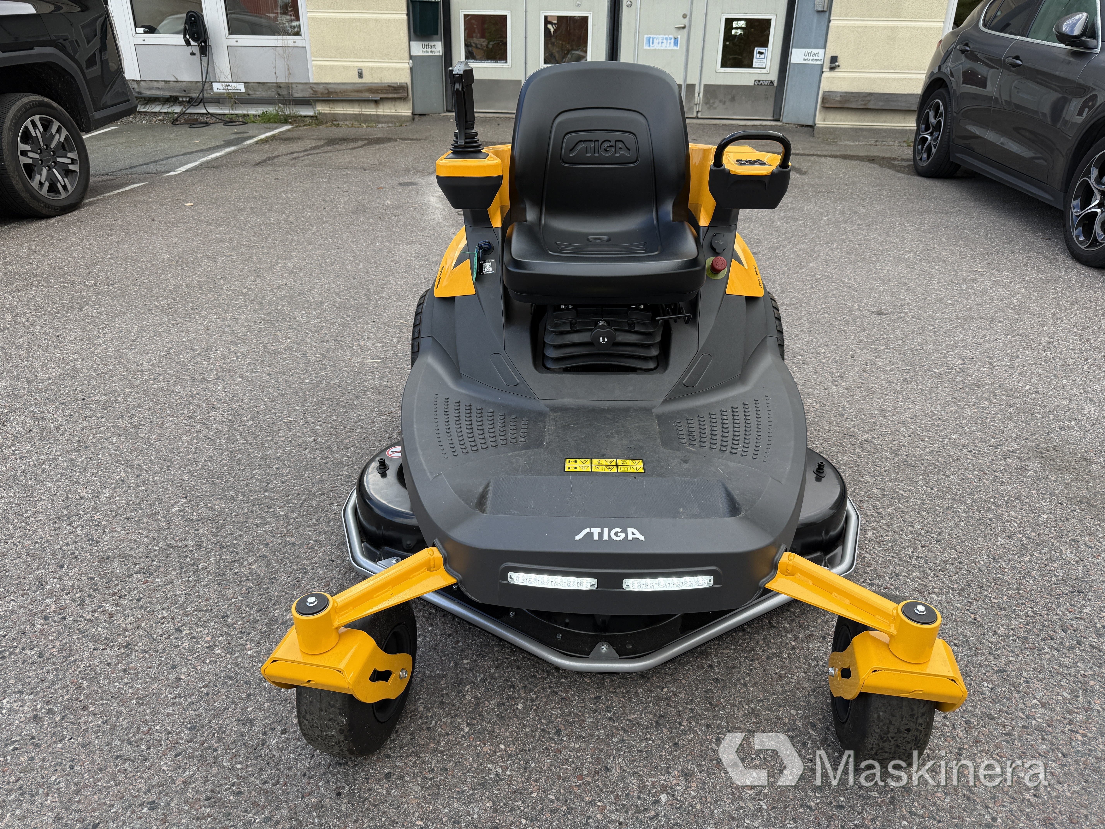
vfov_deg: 56.8
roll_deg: -0.5
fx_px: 766
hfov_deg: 71.6
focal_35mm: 24
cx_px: 552
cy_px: 414
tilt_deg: -23.5
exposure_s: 1/805
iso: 100
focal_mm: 6.76
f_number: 1.78
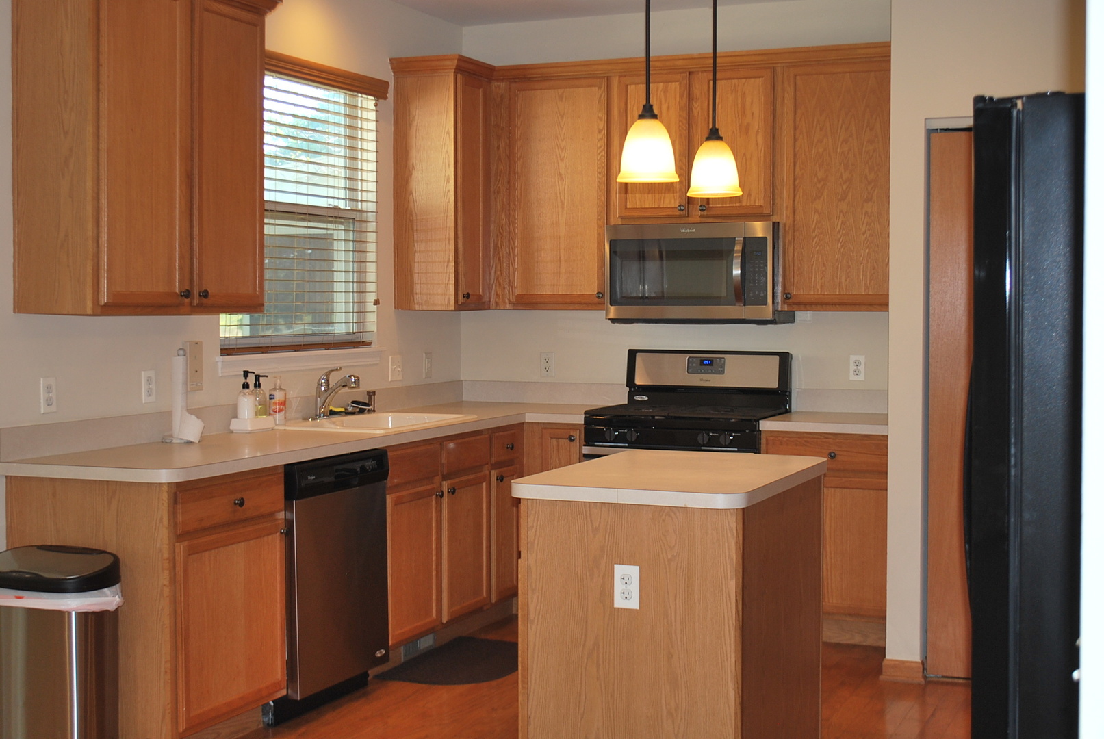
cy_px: 370
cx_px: 552
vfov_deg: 28.2
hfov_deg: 41.1
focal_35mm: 48
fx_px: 1474
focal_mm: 32
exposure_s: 1/60
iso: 200
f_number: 5
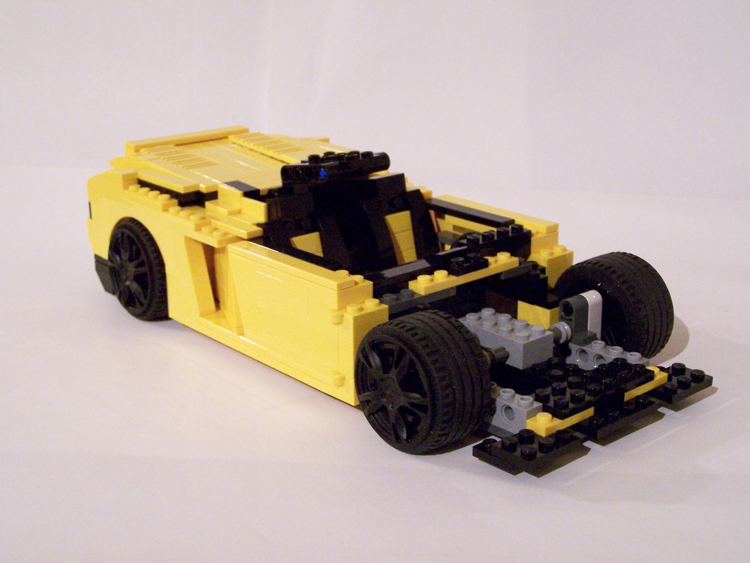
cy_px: 282
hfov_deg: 34.3
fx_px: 1213
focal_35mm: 56
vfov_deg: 26.1
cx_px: 375
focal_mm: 9.3
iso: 400
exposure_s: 1/8
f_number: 3.1
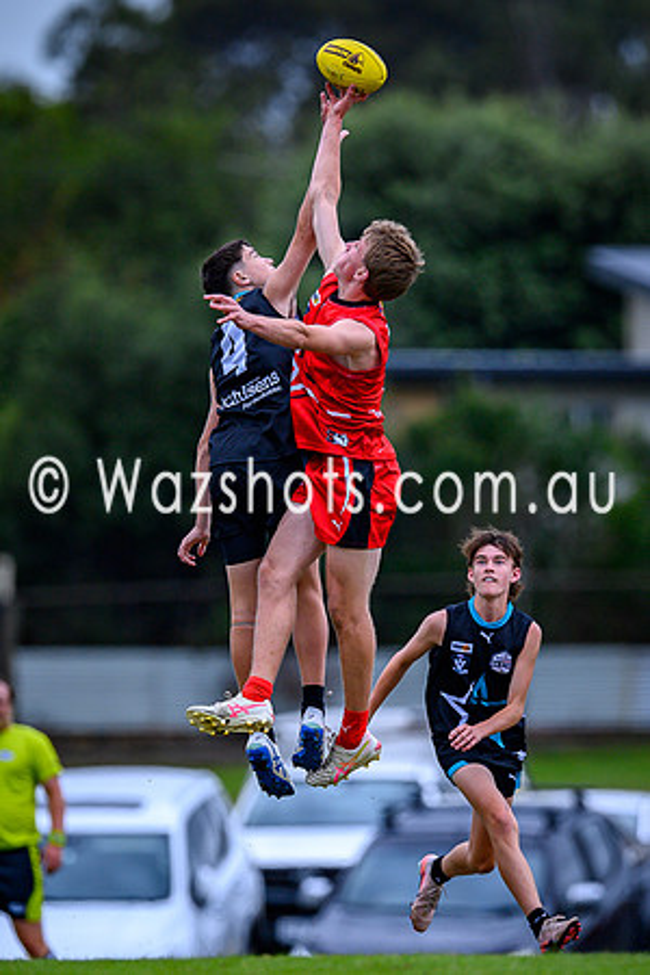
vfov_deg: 2.3
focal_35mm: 891
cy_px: 552
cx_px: 387
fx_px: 24134
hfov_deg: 1.5
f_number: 4
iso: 200
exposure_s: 1/1250
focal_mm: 500
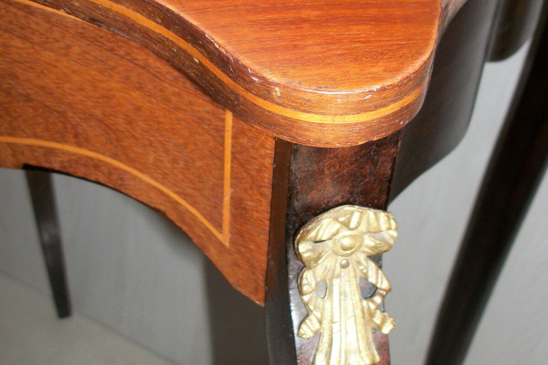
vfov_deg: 23.8
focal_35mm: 57
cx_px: 278
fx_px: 867
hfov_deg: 35.1
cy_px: 192
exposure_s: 1/30
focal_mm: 5.7
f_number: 2.9
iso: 80
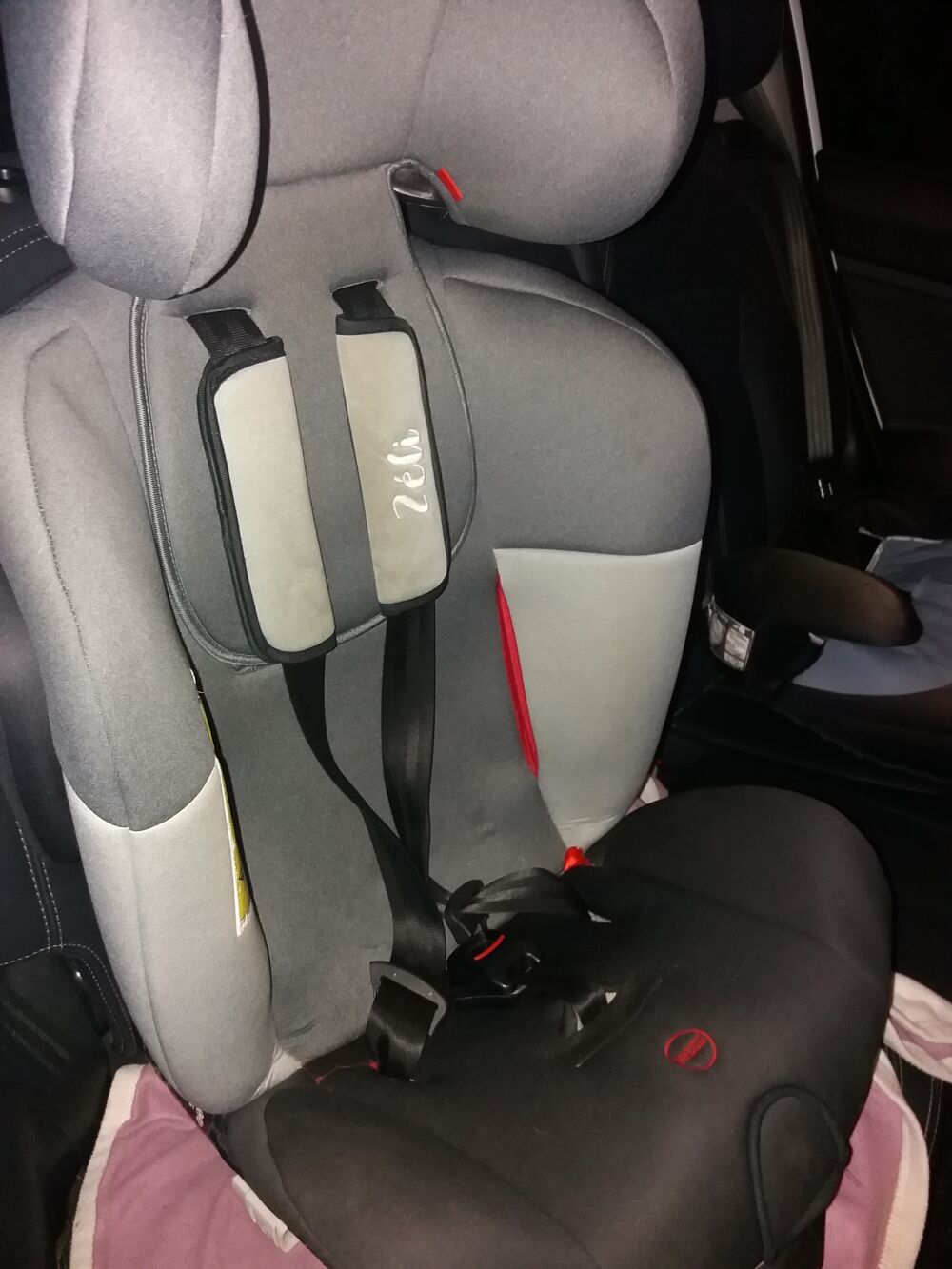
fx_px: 1027
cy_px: 634
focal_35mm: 28
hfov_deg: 49.8
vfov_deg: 63.4
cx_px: 476
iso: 160
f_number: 1.9
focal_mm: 3.7
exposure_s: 1/22
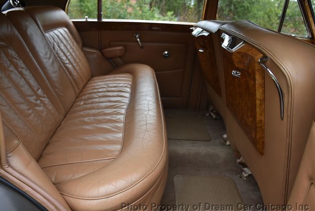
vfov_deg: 46.5
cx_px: 162
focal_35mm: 28
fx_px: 245
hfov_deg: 65.4
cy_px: 107
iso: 200
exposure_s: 1/250
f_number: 3.5
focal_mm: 18
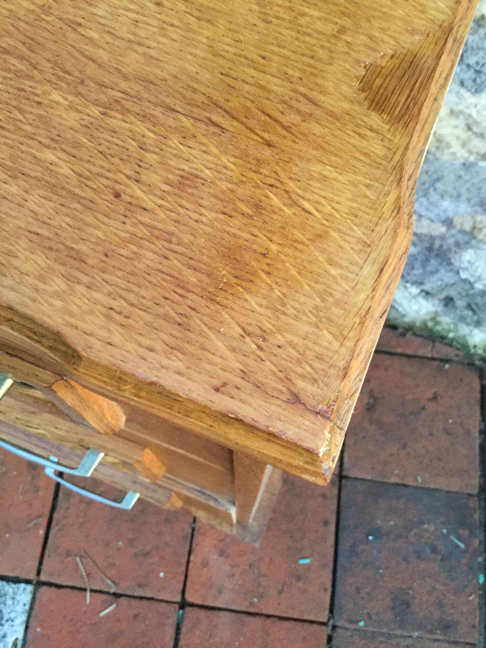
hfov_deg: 45.4
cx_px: 243
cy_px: 324
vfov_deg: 58.4
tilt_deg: -70.5
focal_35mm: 31
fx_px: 580
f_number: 2.4
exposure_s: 1/33
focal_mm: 3.3
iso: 250
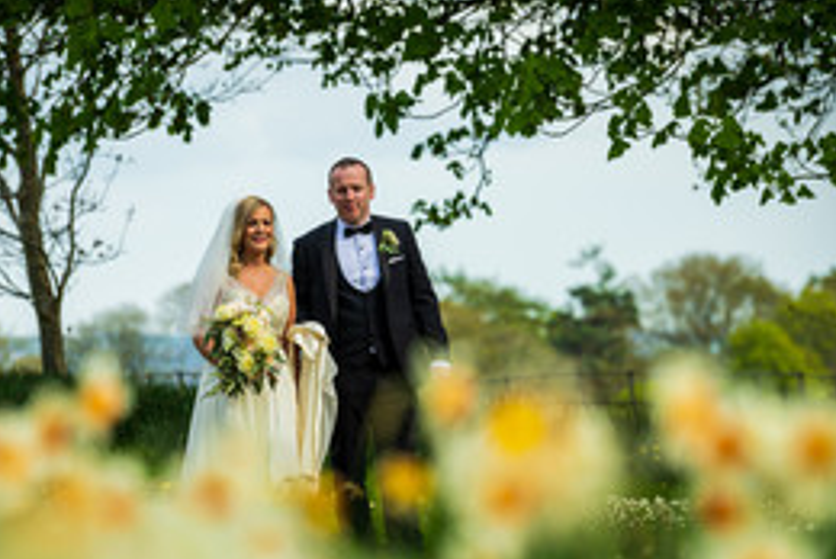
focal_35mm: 292
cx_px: 376
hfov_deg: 7.0
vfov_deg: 4.7
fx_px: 6788
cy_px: 371
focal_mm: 190
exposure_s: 1/500
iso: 160
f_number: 4.5
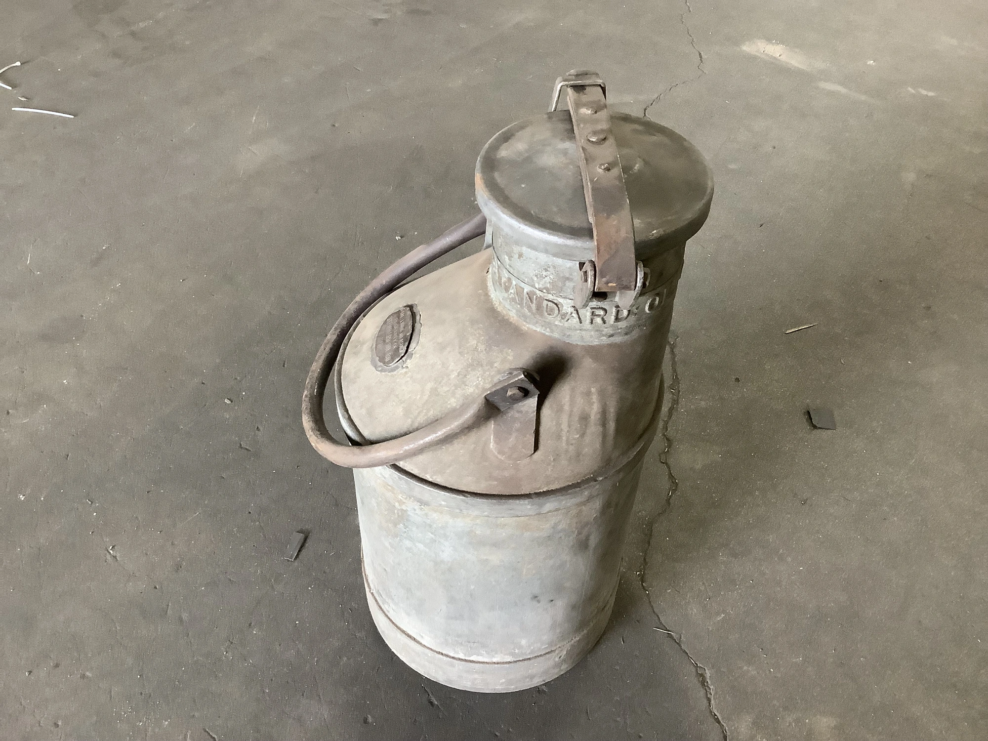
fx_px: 885
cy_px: 370
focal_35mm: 31
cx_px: 494
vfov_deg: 45.4
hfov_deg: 58.4
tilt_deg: -47.2
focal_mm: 3.3
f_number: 2.4
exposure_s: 1/40
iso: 320
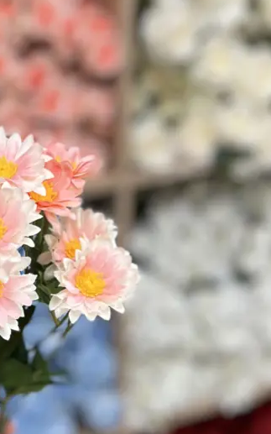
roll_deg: +4.5
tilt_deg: -23.5
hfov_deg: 17.7
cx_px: -29
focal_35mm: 71
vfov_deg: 29.0
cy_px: 198
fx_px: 839
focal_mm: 5.7
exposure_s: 1/100
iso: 40
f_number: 1.5
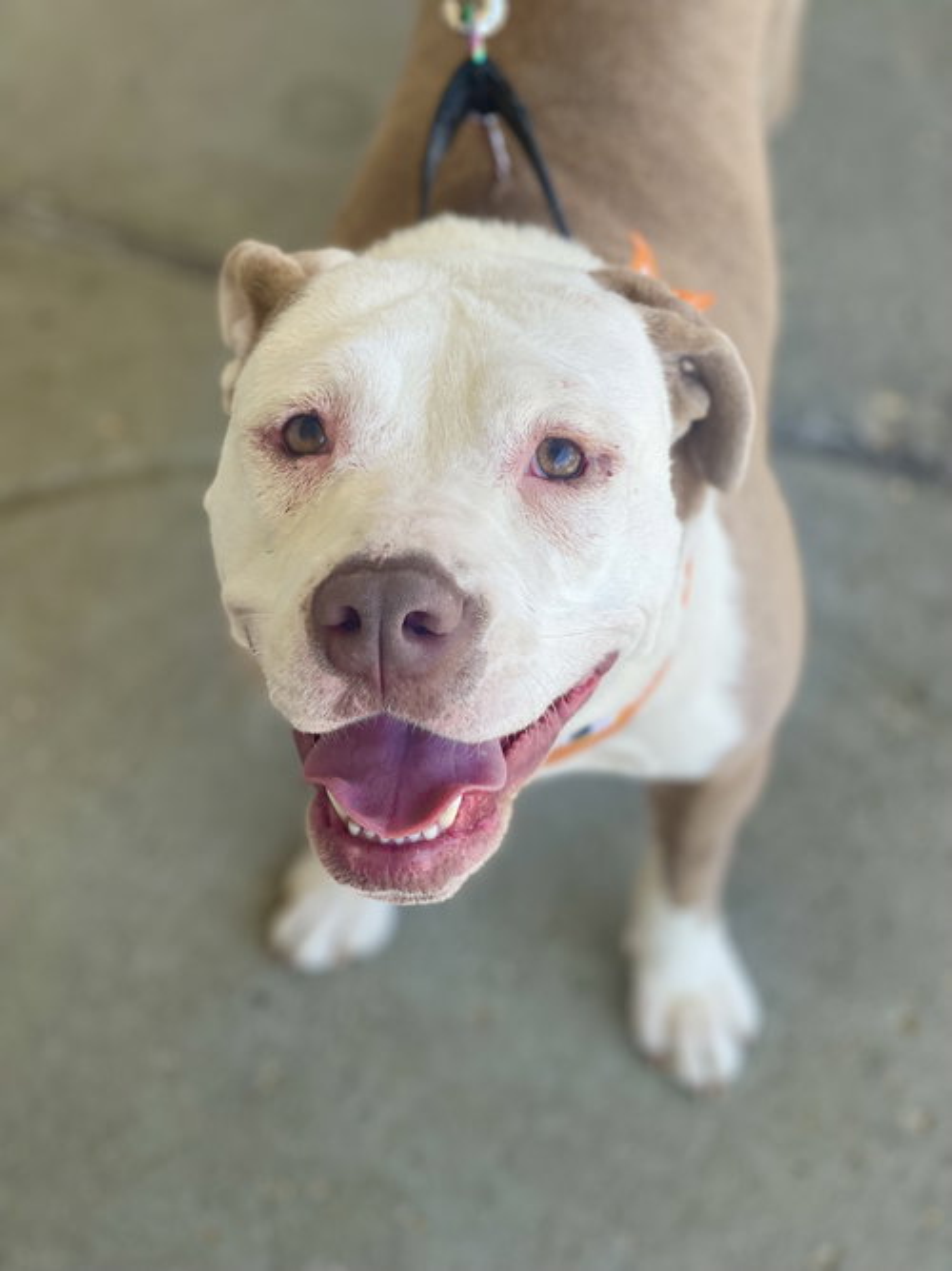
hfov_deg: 22.9
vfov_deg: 30.3
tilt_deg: -53.9
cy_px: 636
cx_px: 476
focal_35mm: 64
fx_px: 2348
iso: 25
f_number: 2.2
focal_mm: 7.5
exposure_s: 1/245
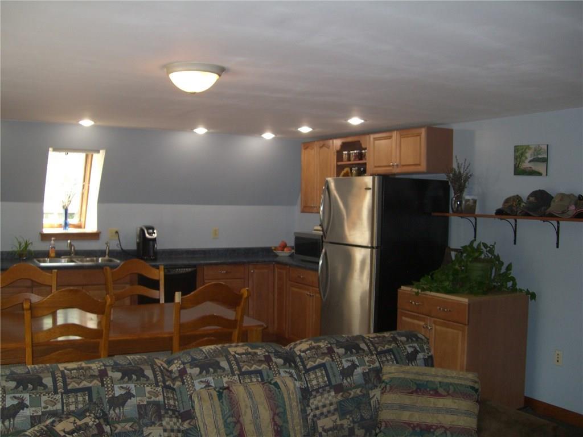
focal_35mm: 38
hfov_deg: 49.0
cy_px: 218
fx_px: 640
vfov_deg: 37.7
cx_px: 292
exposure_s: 1/60
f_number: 2.7
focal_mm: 6.2
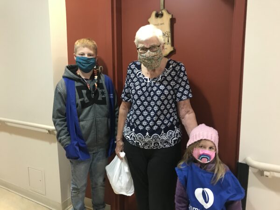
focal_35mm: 28
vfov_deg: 49.7
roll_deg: -0.8
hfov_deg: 63.4
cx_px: 140
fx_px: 226
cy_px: 105
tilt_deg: -7.5
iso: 100
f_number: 1.8
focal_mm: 3.99
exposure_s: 1/11
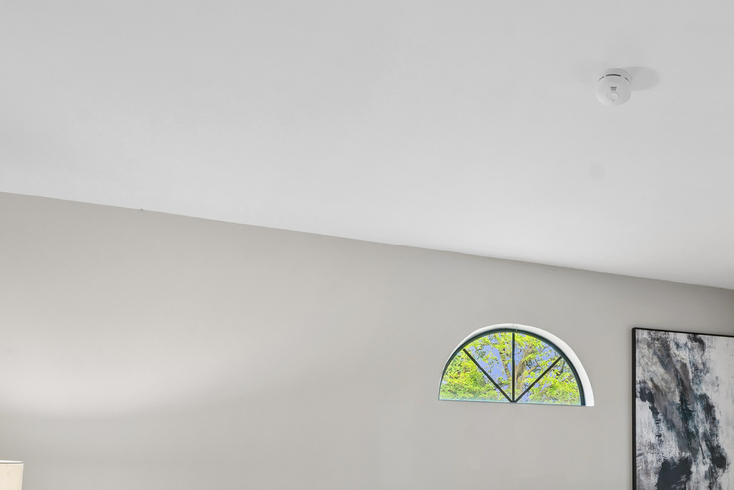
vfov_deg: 37.0
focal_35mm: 33
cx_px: 601
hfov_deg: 52.9
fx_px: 673
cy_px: 457
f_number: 8
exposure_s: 1/3.33
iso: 400
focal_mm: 15
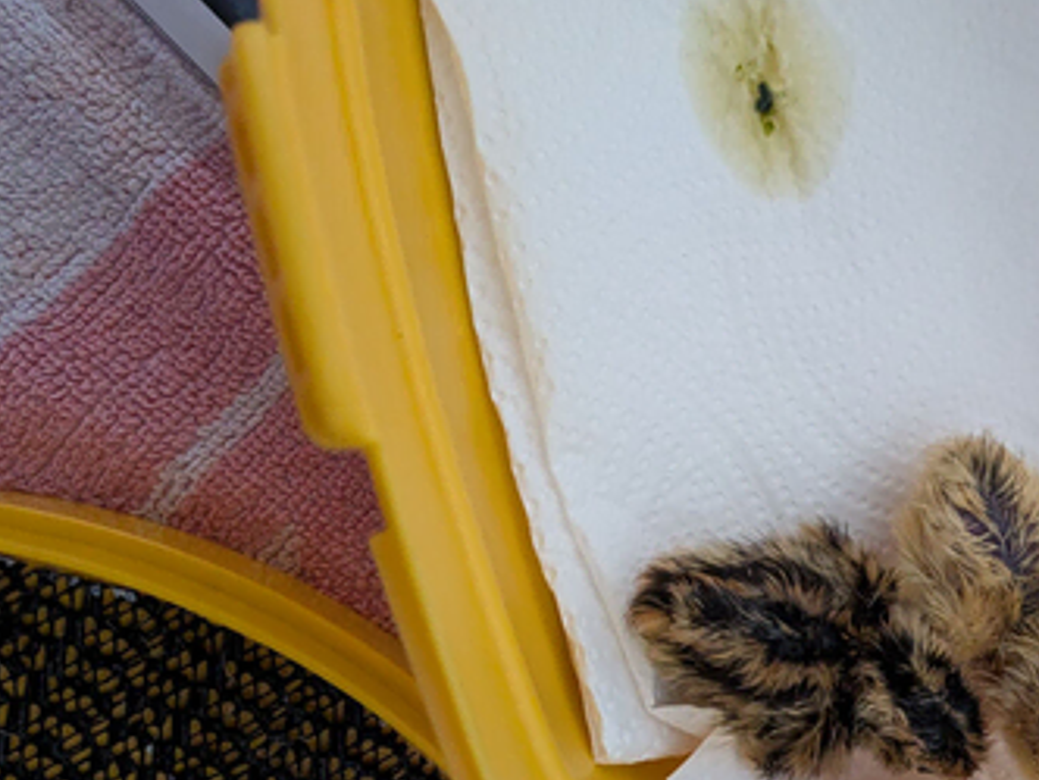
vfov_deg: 41.4
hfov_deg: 52.8
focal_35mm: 34
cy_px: 500
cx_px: 699
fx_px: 1021
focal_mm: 4.53
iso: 2077
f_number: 1.7
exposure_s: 1/100
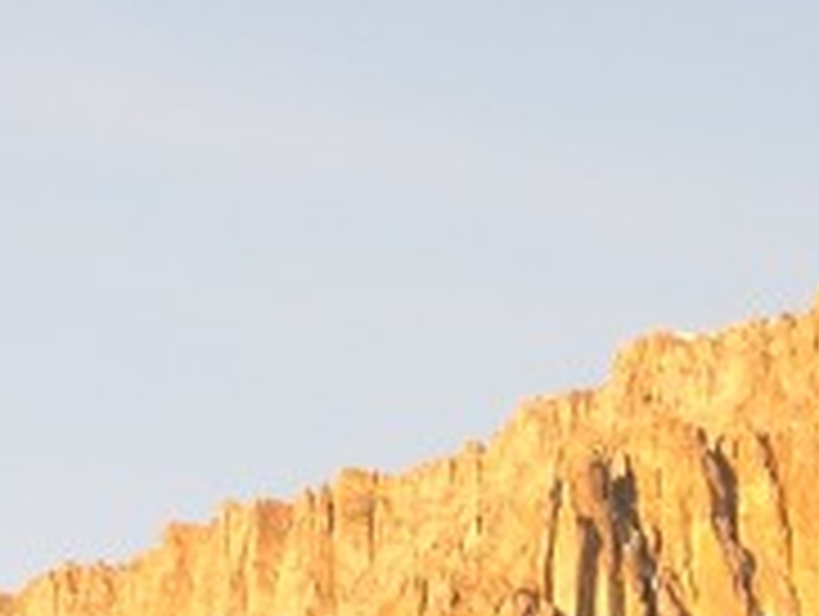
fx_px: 14641
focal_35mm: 618
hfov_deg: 3.2
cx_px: -554
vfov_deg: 2.4
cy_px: 1259
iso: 50
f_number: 3.7
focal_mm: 27.3
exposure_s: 1/111
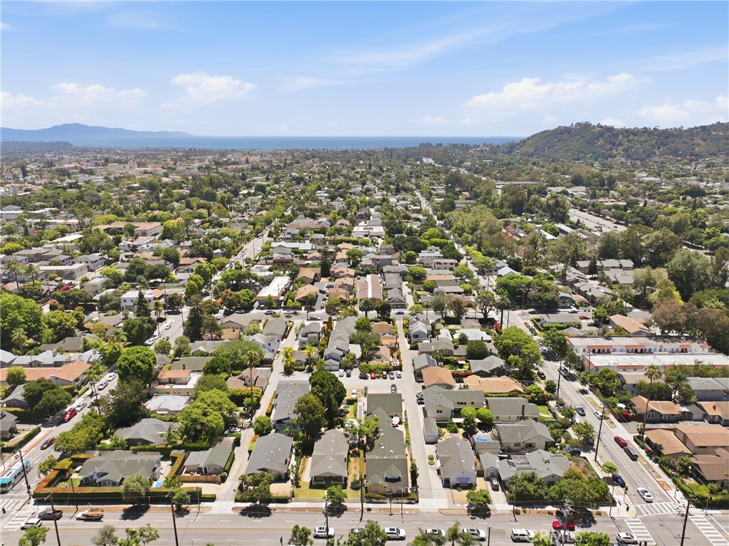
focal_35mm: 24
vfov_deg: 56.8
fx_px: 505
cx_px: 364
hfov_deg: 71.6
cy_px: 273
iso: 110
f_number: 2.8
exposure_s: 1/2000
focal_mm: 12.3
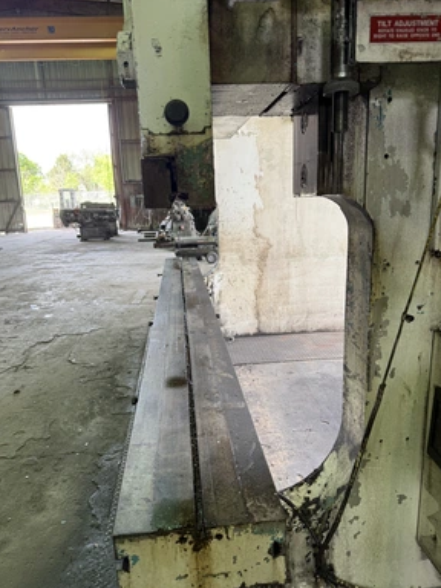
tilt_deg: -13.5
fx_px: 425
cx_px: 217
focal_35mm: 25
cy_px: 302
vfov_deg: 69.4
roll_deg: +2.7
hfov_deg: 54.9
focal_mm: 6.76
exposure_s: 1/121
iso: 100
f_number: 1.78
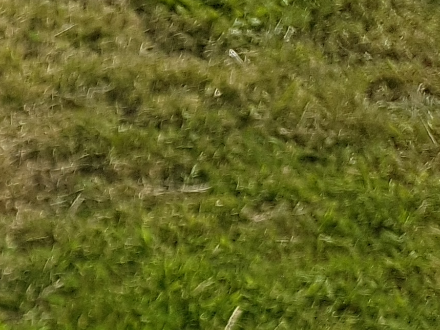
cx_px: -449
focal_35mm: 122
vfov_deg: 10.8
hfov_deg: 13.7
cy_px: 713
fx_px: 1551
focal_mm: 4.2
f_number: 1.7
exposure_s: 1/1576
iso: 40
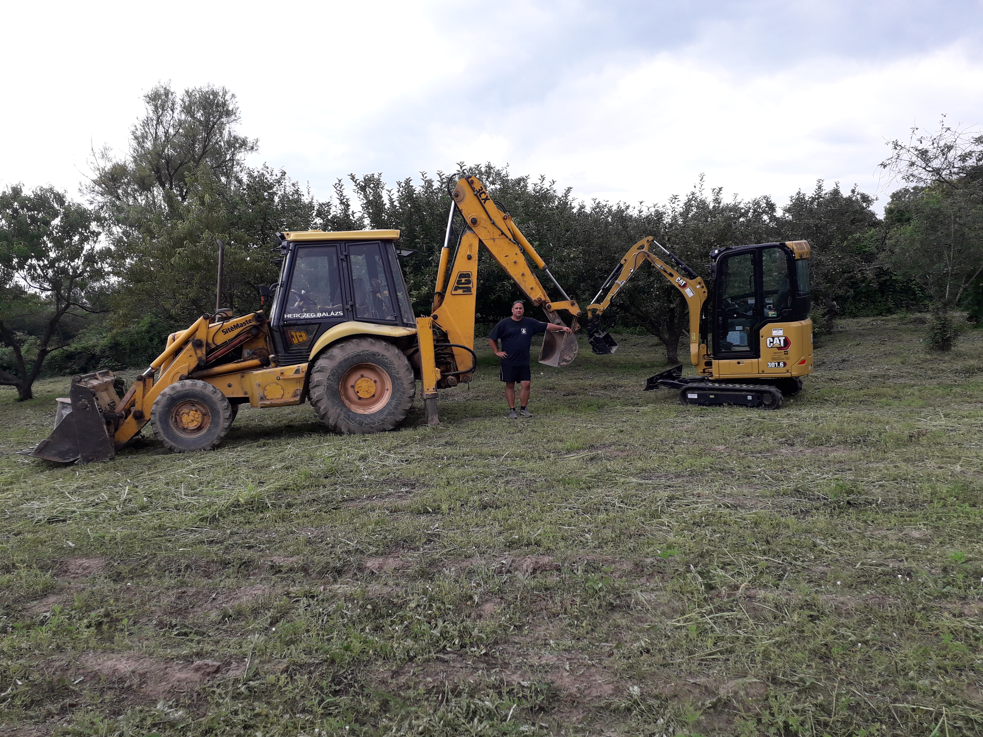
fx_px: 767
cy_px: 368
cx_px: 492
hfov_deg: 65.3
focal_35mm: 27
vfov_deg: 51.4
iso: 40
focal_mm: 3.6
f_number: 1.9
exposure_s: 1/618
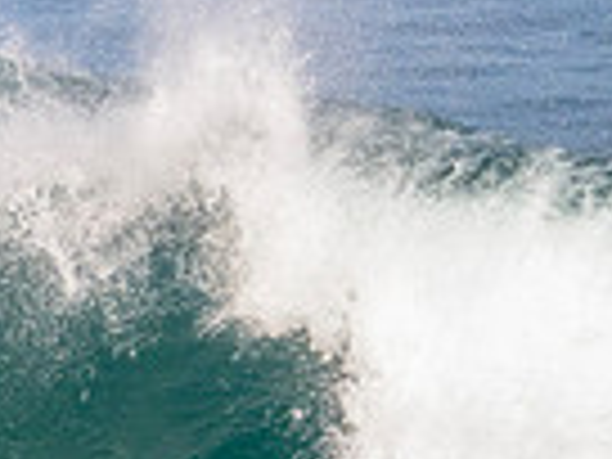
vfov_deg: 1.1
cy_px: 272
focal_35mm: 1353
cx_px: -657
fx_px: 23921
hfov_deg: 1.5
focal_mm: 330
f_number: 11
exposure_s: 1/2000
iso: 2000
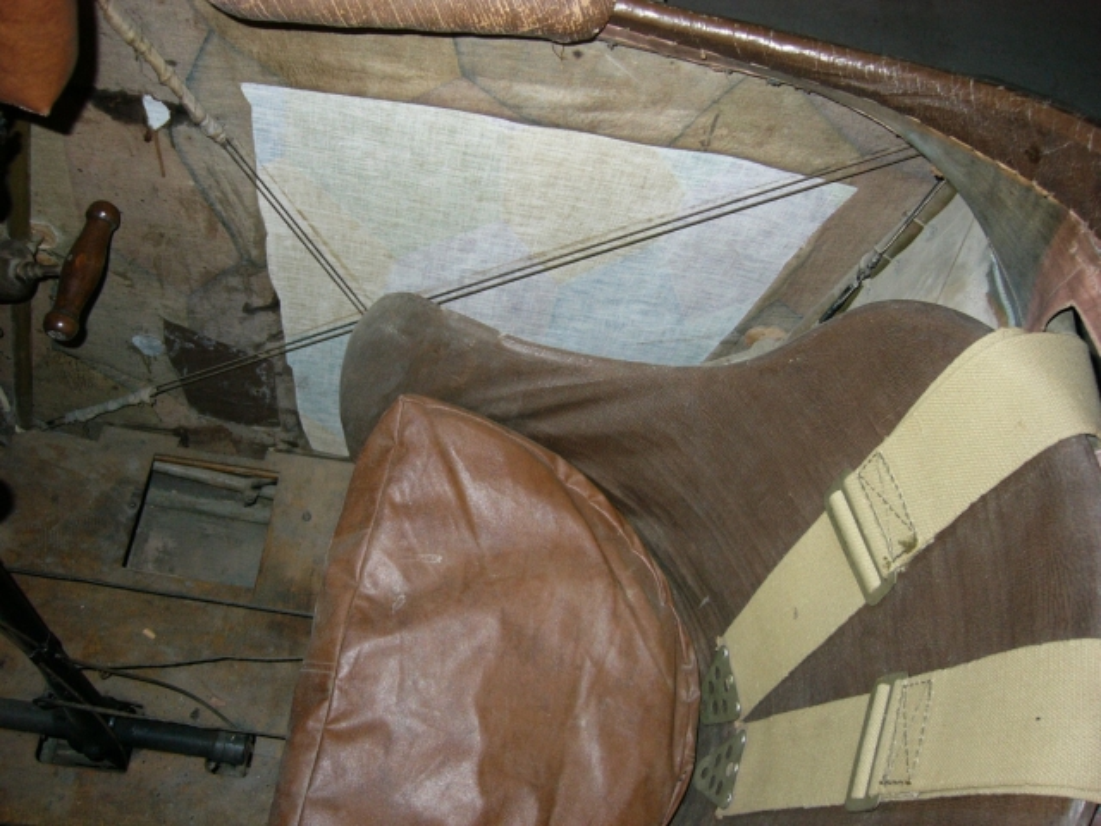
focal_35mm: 35
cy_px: 413
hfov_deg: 52.6
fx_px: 1113
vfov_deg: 40.7
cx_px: 550
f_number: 2.8
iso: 100
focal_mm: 5.8
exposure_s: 1/60
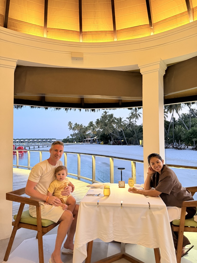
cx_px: 98
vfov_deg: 71.6
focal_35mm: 24
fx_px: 182
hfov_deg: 56.8
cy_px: 132
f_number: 1.78
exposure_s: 1/33
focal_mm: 6.76
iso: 640
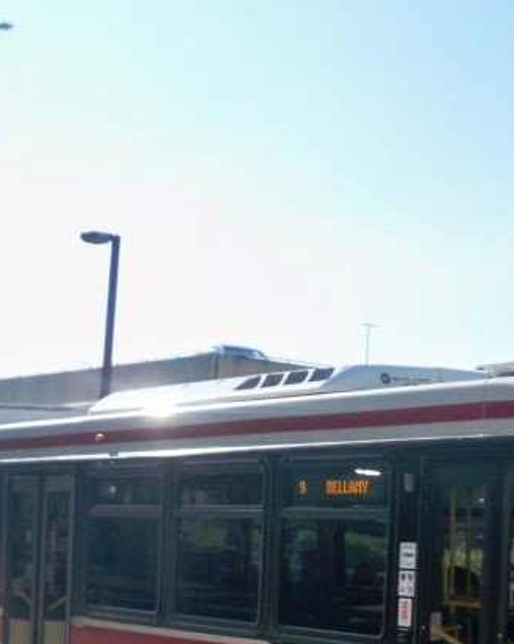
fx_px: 1618
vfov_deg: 22.0
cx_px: 408
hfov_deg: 17.9
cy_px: 574
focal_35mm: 85
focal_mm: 6.3
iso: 64
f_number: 4.7
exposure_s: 1/320
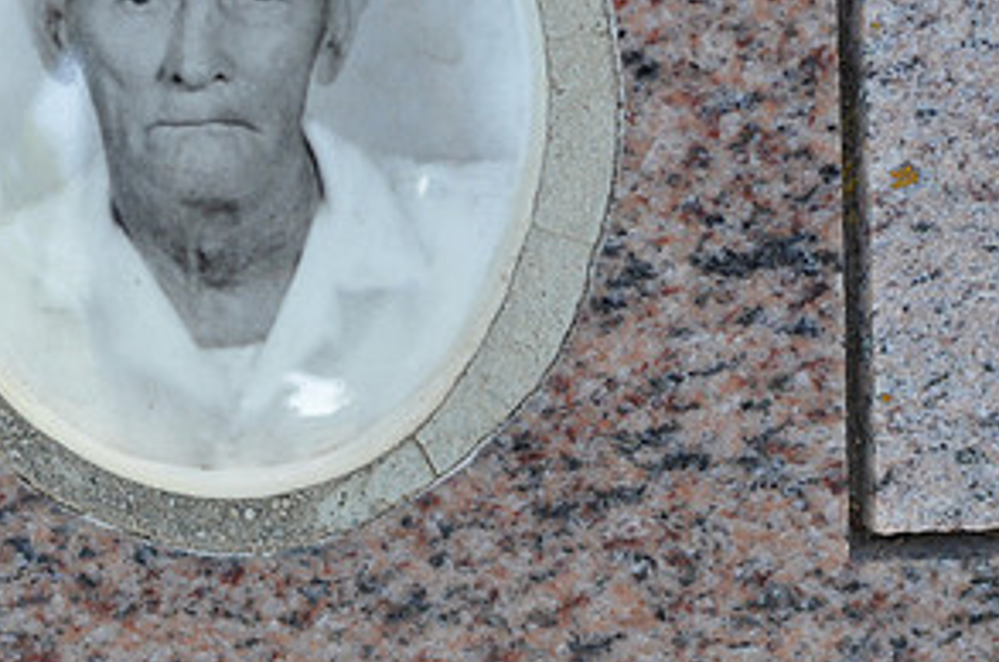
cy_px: 111
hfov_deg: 19.5
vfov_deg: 13.0
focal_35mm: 104
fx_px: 2879
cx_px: 235
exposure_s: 1/80
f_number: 4.5
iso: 400
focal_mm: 35
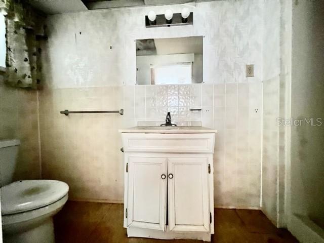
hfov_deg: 106.2
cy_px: 122
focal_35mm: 13
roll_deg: +0.5
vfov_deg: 89.9
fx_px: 122
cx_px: 162
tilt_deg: -1.9
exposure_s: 1/60
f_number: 1.8
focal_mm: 1.57
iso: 800
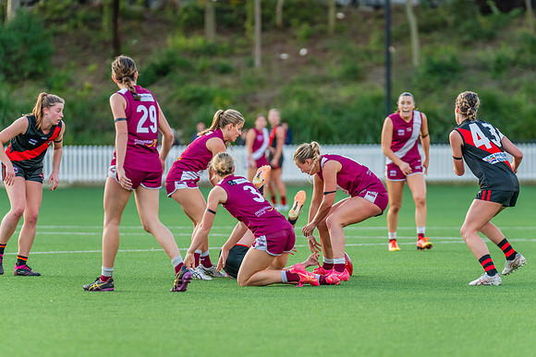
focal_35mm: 315
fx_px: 4686
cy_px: 177
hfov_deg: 6.5
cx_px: 286
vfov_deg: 4.4
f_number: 4
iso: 900
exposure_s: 1/800
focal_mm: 290
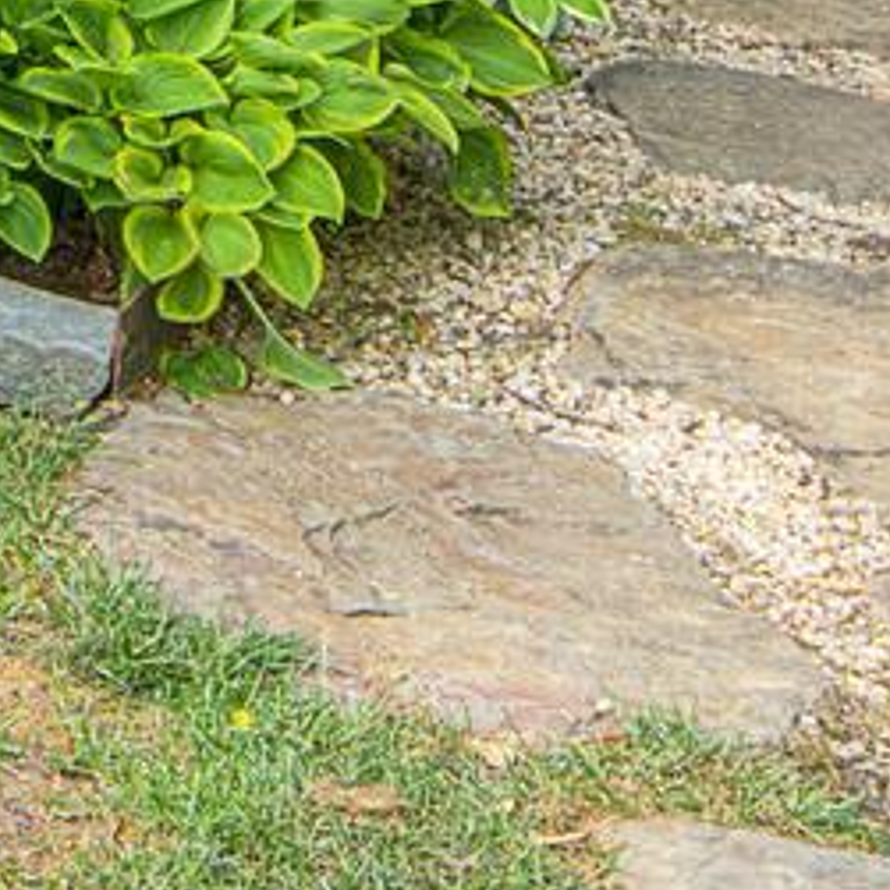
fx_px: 3840
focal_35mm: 132
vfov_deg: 11.6
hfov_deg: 11.3
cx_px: -1174
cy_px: -995
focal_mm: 19
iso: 200
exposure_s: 1/20
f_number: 8
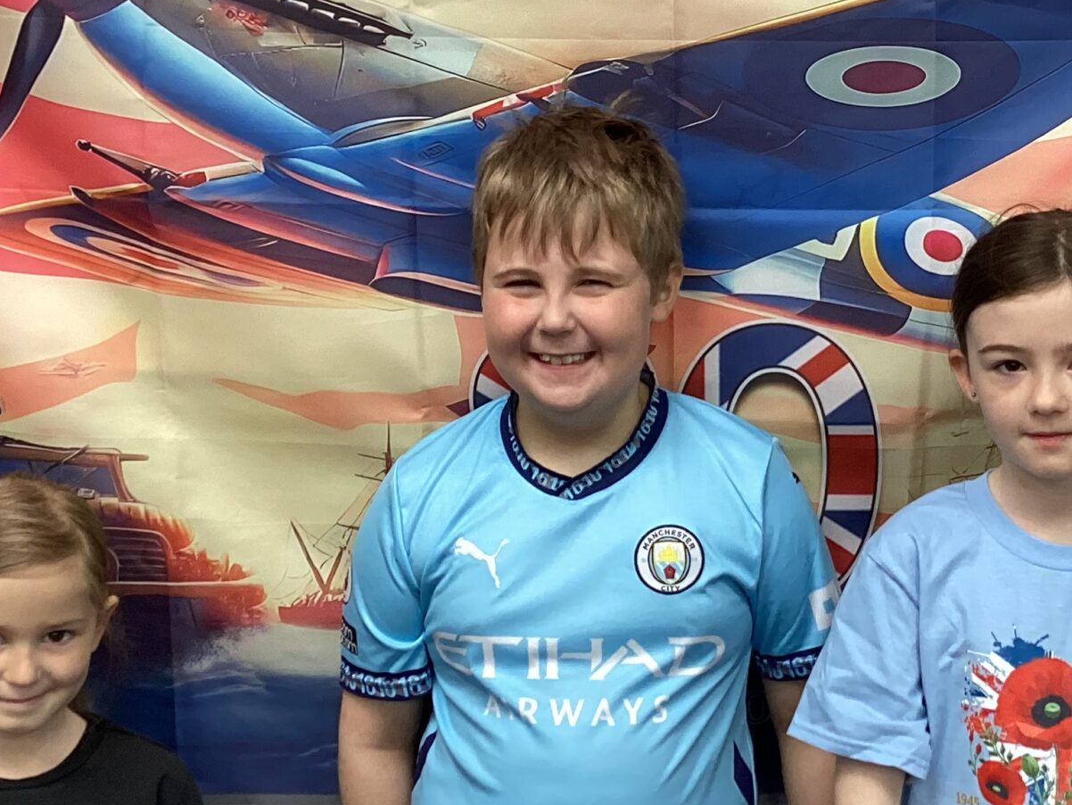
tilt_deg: -9.4
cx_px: 763
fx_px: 2044
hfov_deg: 29.1
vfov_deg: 22.2
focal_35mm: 66
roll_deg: -0.3
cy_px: 337
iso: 100
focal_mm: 3.3
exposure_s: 1/50
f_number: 2.4
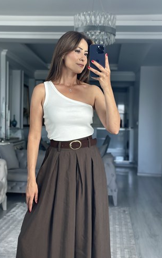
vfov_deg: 38.8
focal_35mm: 52
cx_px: 68
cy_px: 129
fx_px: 367
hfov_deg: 24.9
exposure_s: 1/134
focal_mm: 6.86
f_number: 1.78
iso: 125
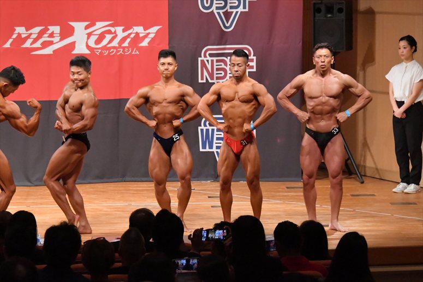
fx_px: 2196
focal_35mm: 187
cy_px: 141
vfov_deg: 7.3
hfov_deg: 11.0
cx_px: 212
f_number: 5.6
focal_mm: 125
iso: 11400
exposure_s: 1/400
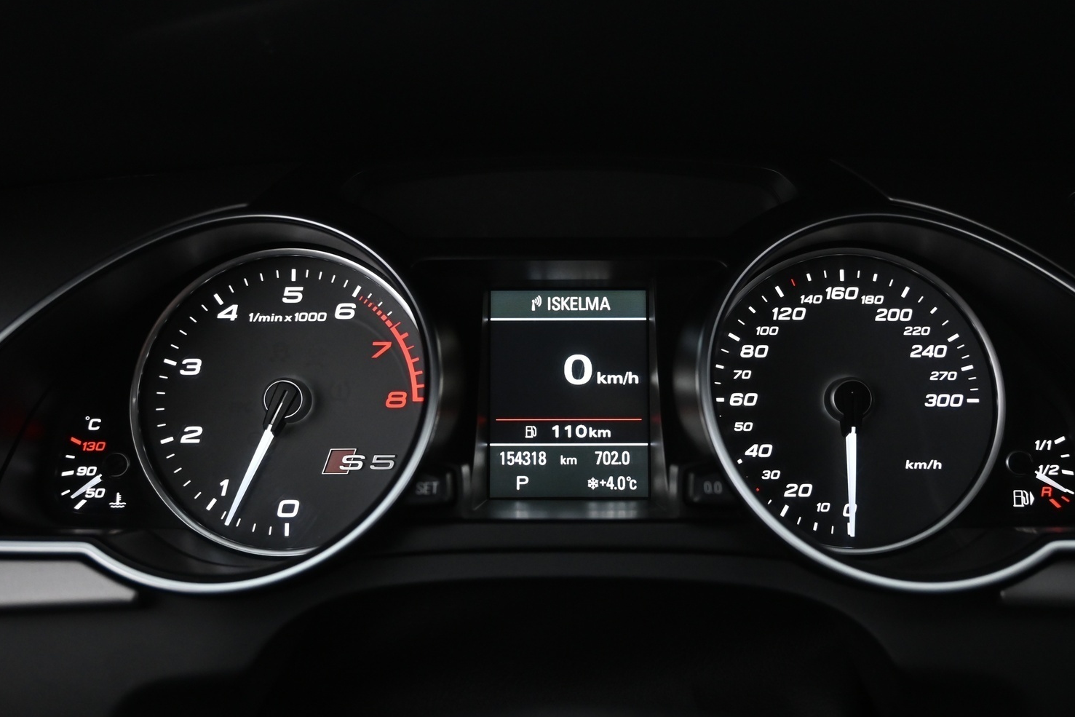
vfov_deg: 38.3
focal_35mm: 35
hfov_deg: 55.0
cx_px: 569
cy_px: 363
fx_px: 1032
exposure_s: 1/40
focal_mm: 21
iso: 2000
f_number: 4
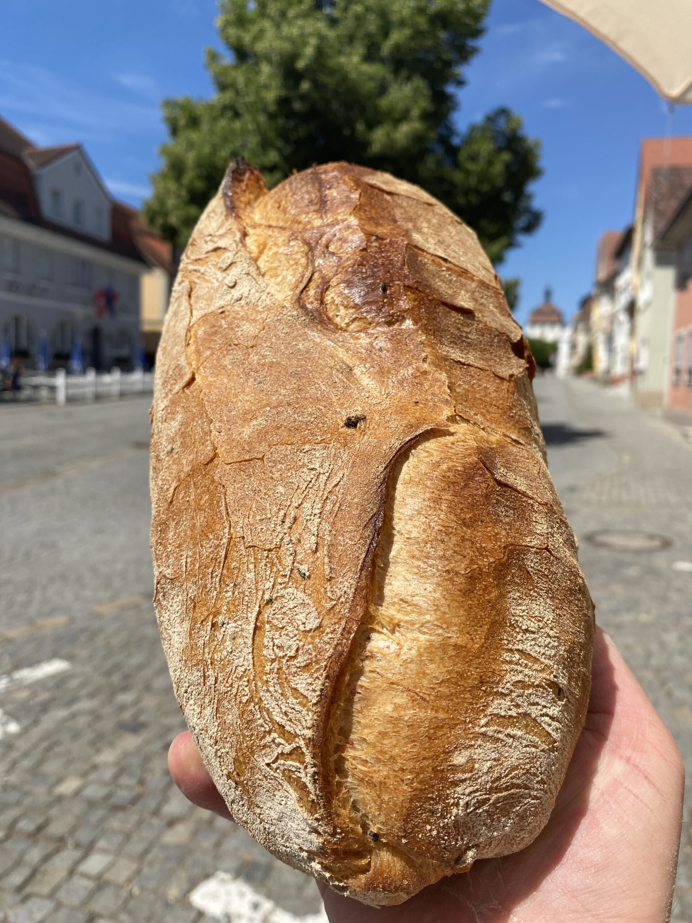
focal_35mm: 26
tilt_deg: -5.3
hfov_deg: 53.1
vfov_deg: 67.3
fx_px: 693
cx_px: 346
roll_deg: -2.0
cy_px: 462
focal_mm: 4.25
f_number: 1.8
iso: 32
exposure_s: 1/4274
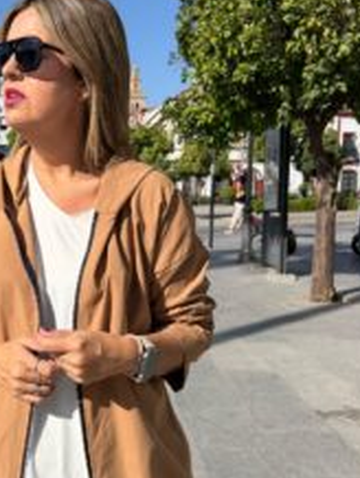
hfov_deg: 31.7
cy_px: 270
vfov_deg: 42.8
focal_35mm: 44
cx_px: 53
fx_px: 609
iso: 80
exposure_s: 1/5319
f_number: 1.78
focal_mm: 6.76
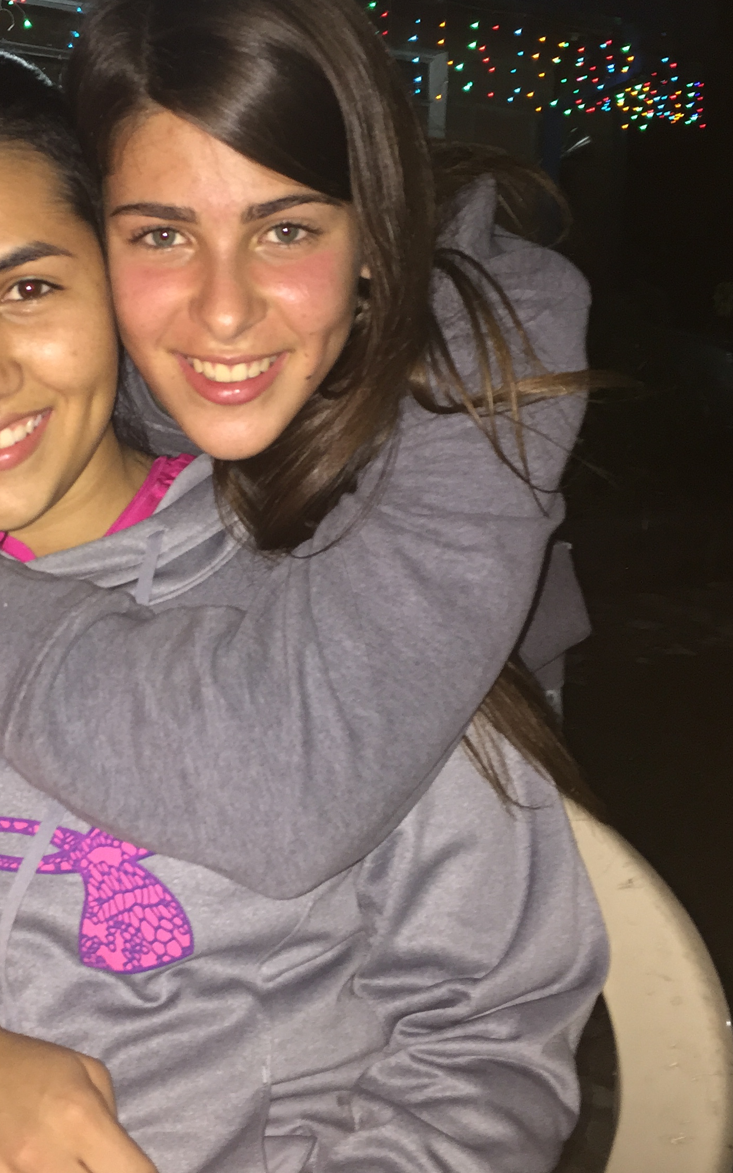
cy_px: 551
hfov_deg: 28.0
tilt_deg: -6.6
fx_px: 1438
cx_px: 150
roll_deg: -0.1
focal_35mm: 45
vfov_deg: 44.3
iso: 80
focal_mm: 4.15
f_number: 2.2
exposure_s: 1/16
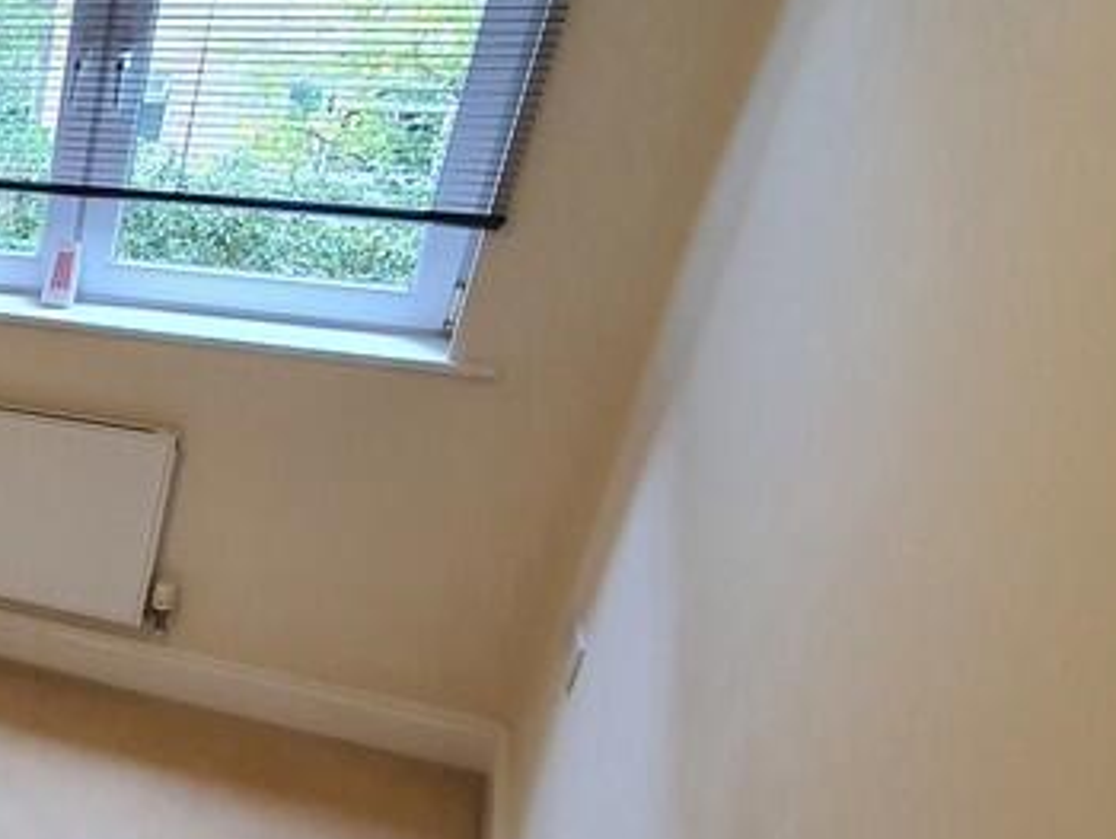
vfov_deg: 37.2
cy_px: 584
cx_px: -475
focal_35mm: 38
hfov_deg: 31.2
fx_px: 1226
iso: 200
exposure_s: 1/50
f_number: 2.2
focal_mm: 1.8
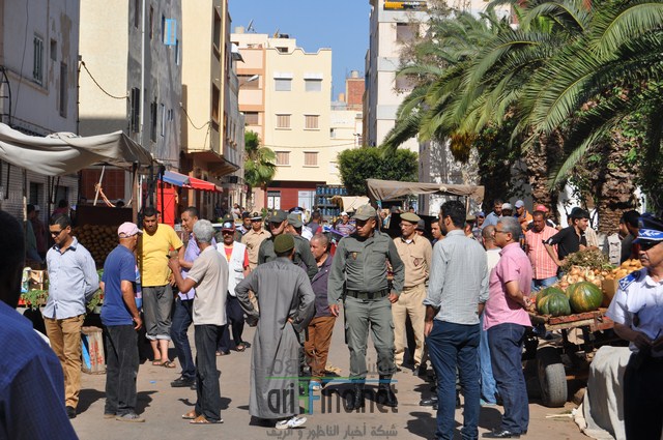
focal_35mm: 82
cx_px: 332
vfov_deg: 16.5
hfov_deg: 24.6
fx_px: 1517
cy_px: 220
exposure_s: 1/400
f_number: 10
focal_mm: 55
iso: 200
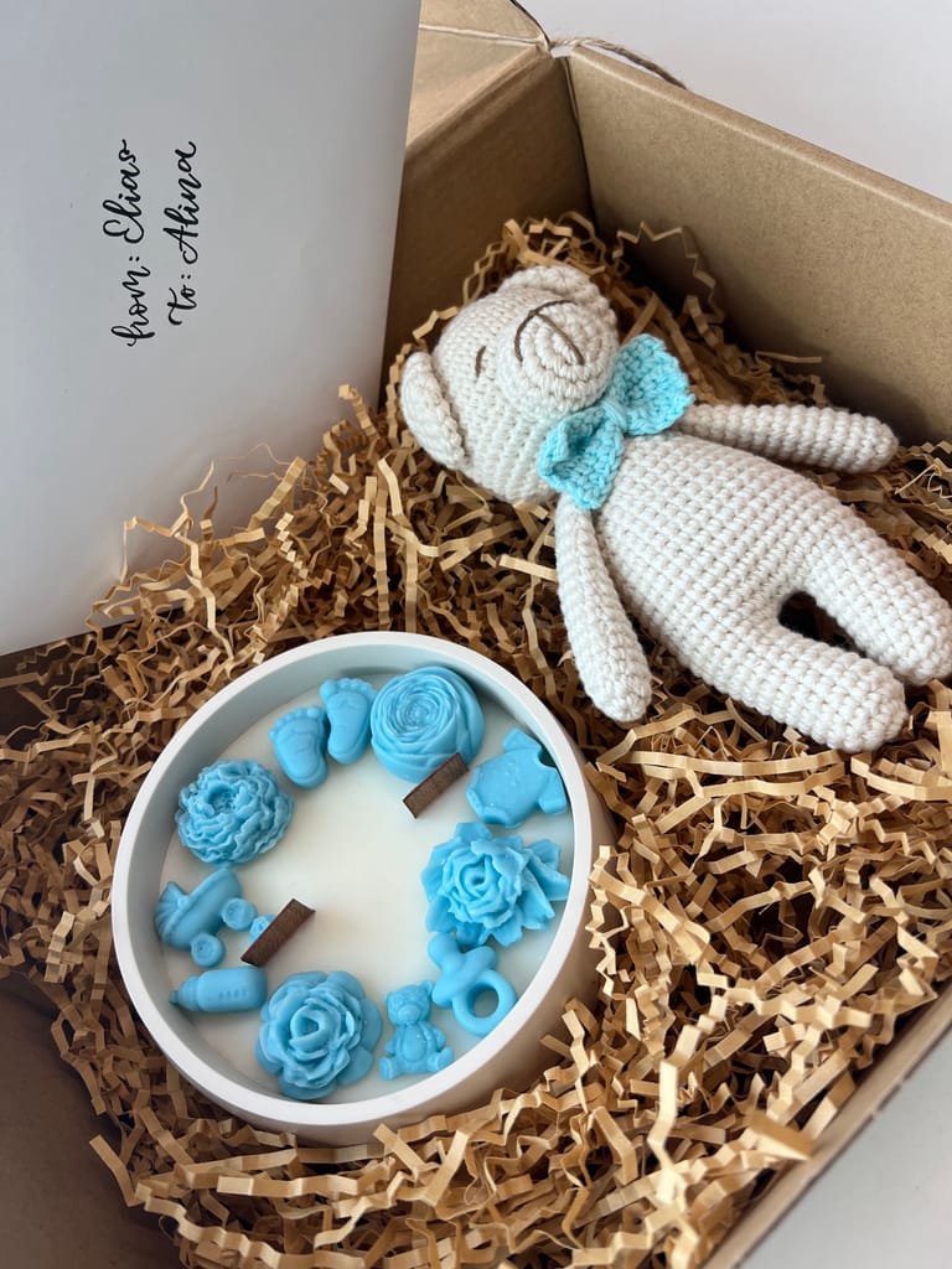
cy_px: 634
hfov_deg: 53.1
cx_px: 476
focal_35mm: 26
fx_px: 953
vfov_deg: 67.3
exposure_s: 1/266
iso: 40
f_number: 1.5
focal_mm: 5.7
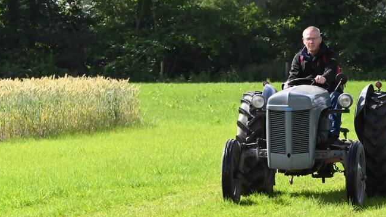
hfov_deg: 7.7
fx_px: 2866
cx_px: 287
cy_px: 59
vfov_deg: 4.3
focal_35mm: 280
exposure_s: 1/8000
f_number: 20
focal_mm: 175
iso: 32000
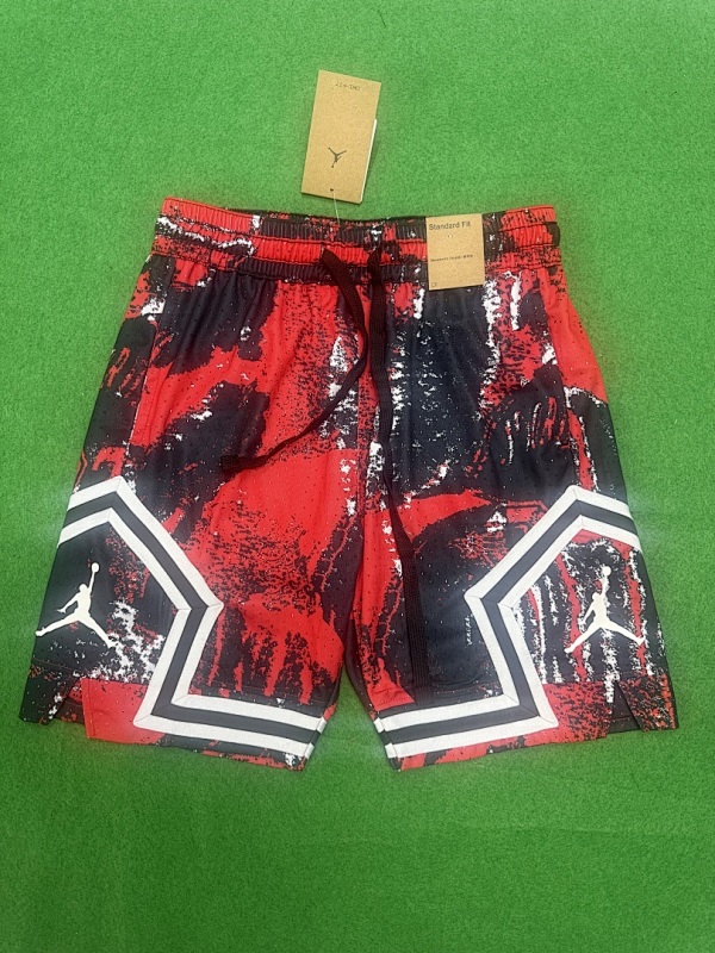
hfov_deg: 56.8
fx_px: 661
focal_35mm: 24
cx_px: 358
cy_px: 476
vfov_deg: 71.6
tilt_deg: -84.2
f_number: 1.78
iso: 160
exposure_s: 1/50
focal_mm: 6.76
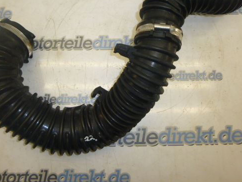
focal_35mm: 33
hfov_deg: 55.3
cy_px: 67
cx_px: 111
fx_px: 231
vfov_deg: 42.6
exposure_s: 1/60
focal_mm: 4.5
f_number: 3.1
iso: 100
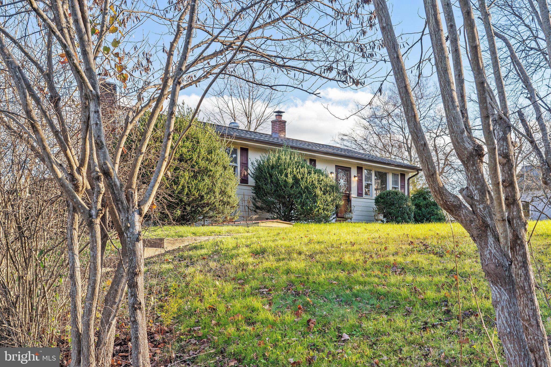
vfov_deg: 35.0
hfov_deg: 50.7
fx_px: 582
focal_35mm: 38
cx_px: 276
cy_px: 184
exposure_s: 1/250
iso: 400
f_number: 8
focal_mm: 38
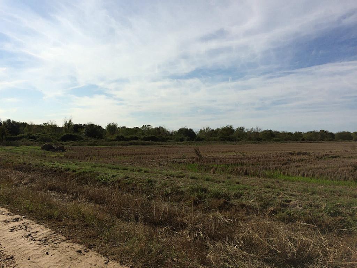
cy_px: 134
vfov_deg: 48.2
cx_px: 178
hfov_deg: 61.7
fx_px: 299
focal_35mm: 29
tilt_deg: +0.6
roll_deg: +0.3
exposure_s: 1/5882
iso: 40
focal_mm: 4.15
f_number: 2.2
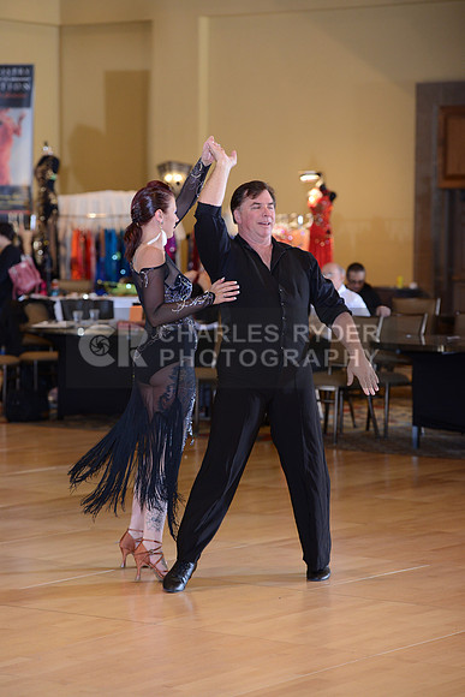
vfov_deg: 17.6
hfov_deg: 11.8
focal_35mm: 116
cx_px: 232
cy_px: 348
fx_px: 2246
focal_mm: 116
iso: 1600
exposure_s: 1/250
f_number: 4.5
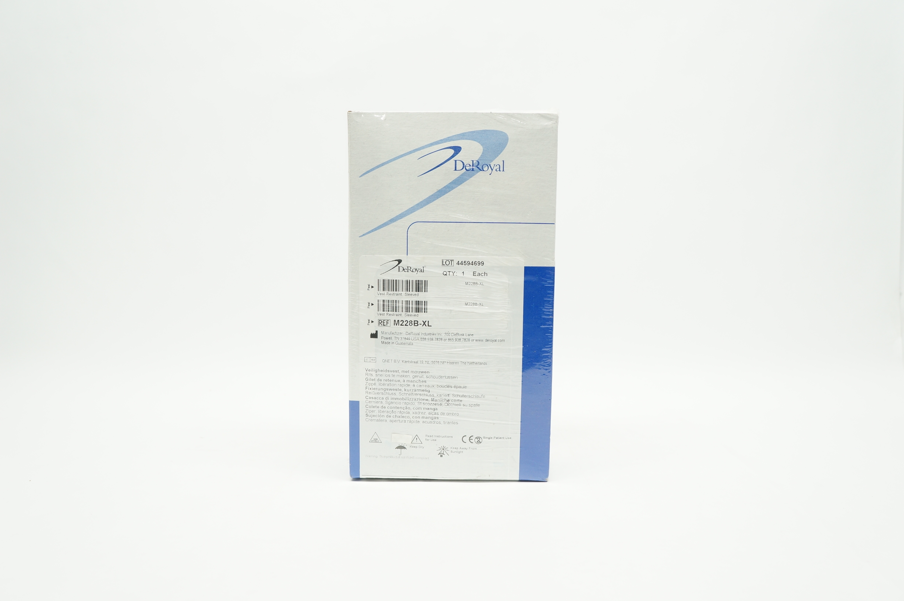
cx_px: 452
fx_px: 790
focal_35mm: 32
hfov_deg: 59.5
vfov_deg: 41.6
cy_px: 300
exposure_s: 1/60
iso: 400
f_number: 5
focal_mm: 21
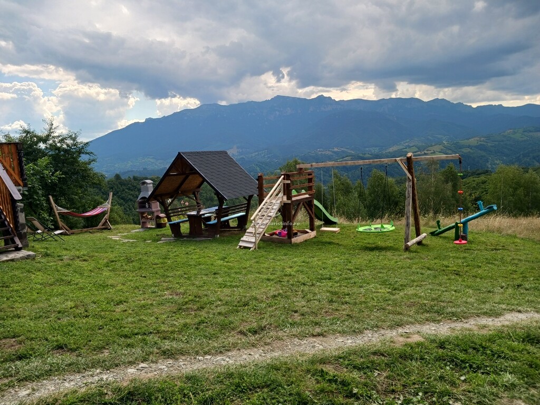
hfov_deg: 65.3
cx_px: 270
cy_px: 202
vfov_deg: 51.4
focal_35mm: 27
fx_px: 421
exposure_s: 1/202
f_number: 1.8
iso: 20
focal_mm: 4
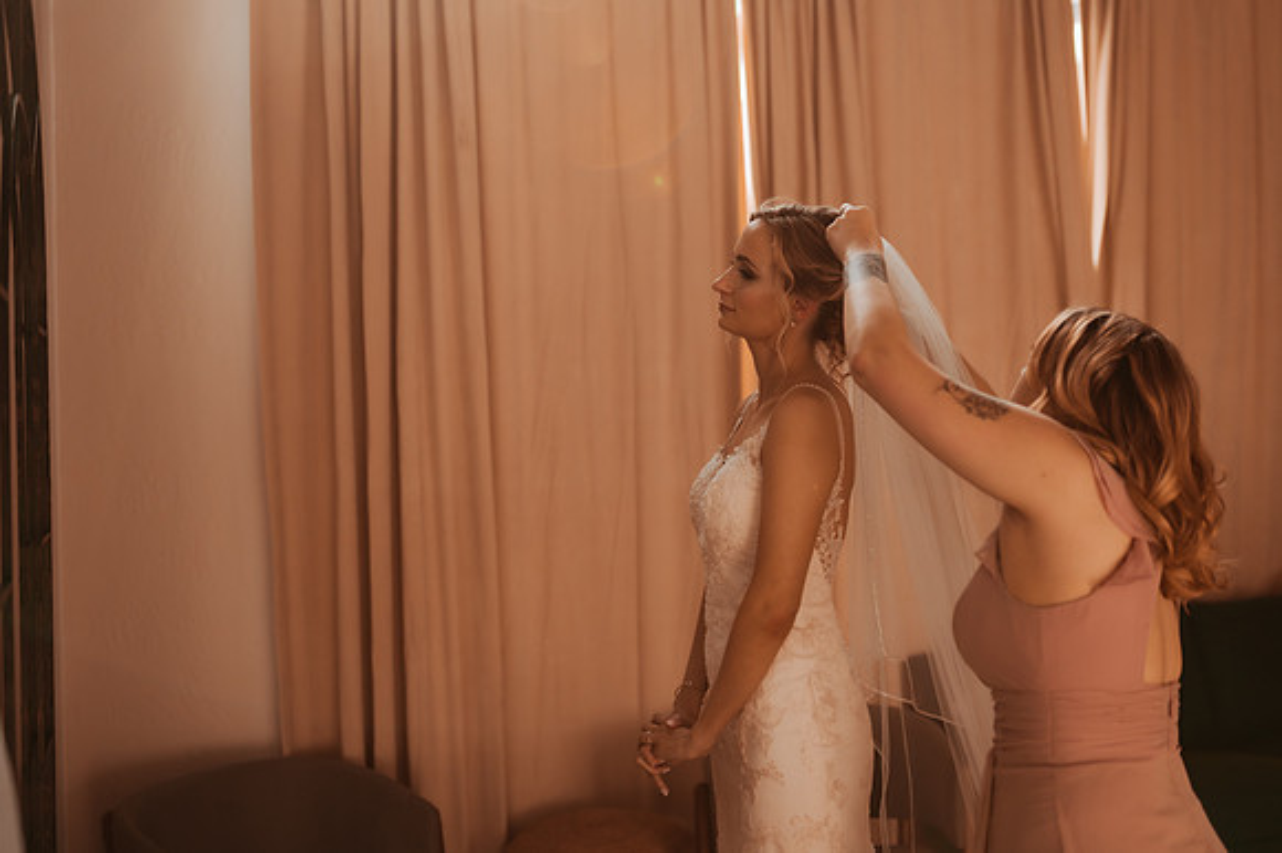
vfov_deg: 32.6
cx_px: 742
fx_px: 1455
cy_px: 368
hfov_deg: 47.4
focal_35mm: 41
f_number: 1.8
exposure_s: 1/1600
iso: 320
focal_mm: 35
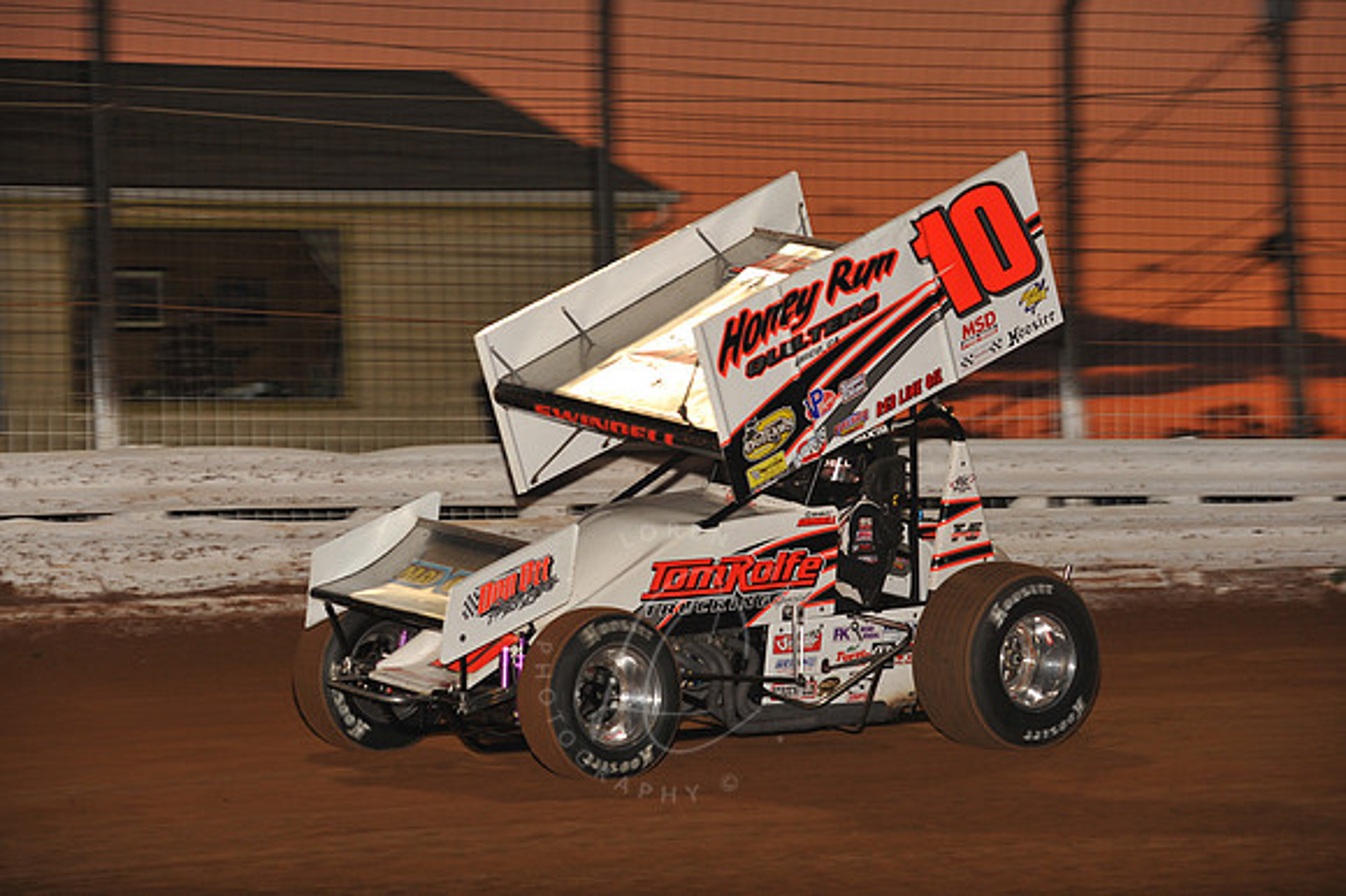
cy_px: 448
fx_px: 5418
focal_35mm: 145
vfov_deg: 9.5
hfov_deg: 14.2
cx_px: 673
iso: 640
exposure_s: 1/320
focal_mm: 145
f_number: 6.3
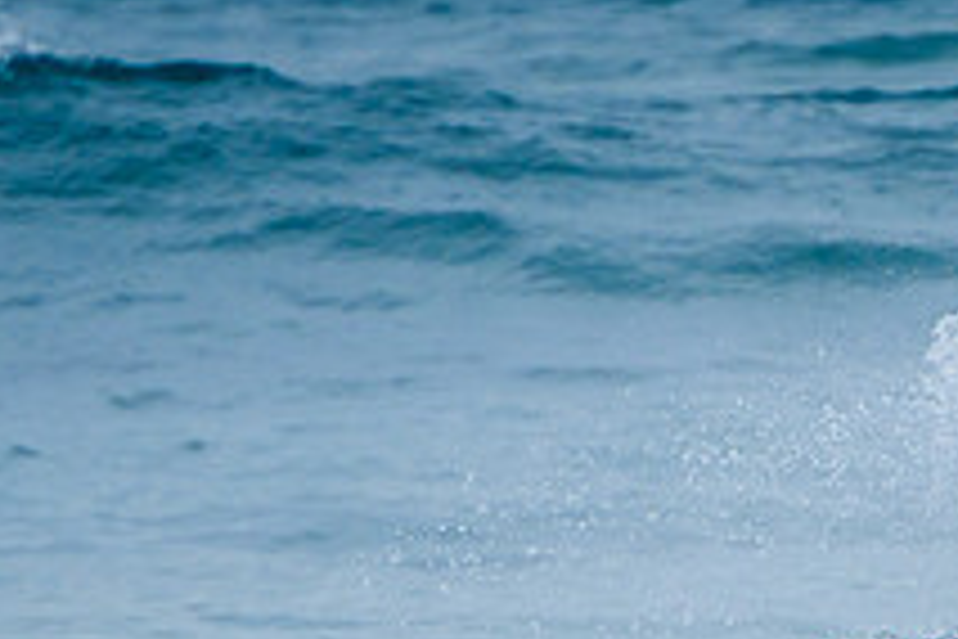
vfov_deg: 0.9
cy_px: 550
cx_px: 1219
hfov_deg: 1.4
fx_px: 39940
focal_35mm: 1501
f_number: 7.1
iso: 500
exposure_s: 1/2000
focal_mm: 400
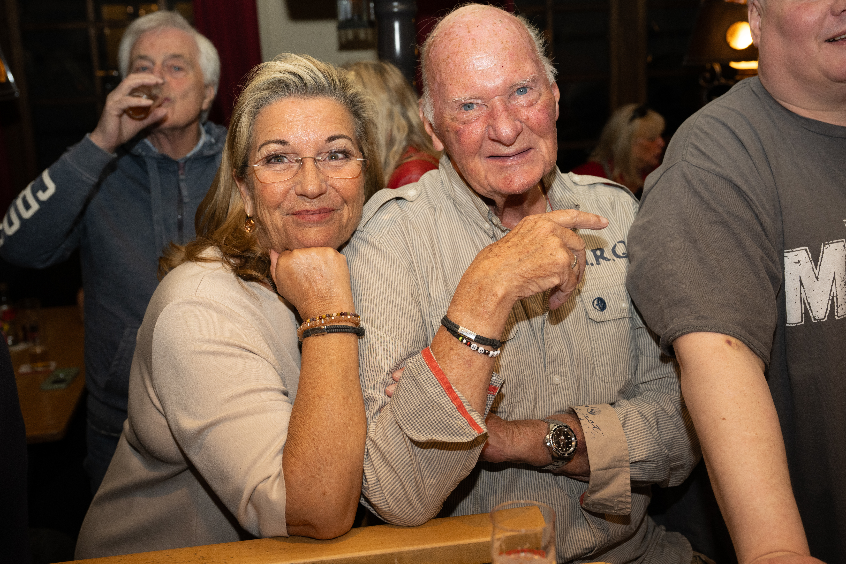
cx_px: 442
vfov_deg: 31.8
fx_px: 987
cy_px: 231
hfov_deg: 46.4
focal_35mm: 42
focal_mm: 35
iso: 640
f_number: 4.5
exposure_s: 1/200
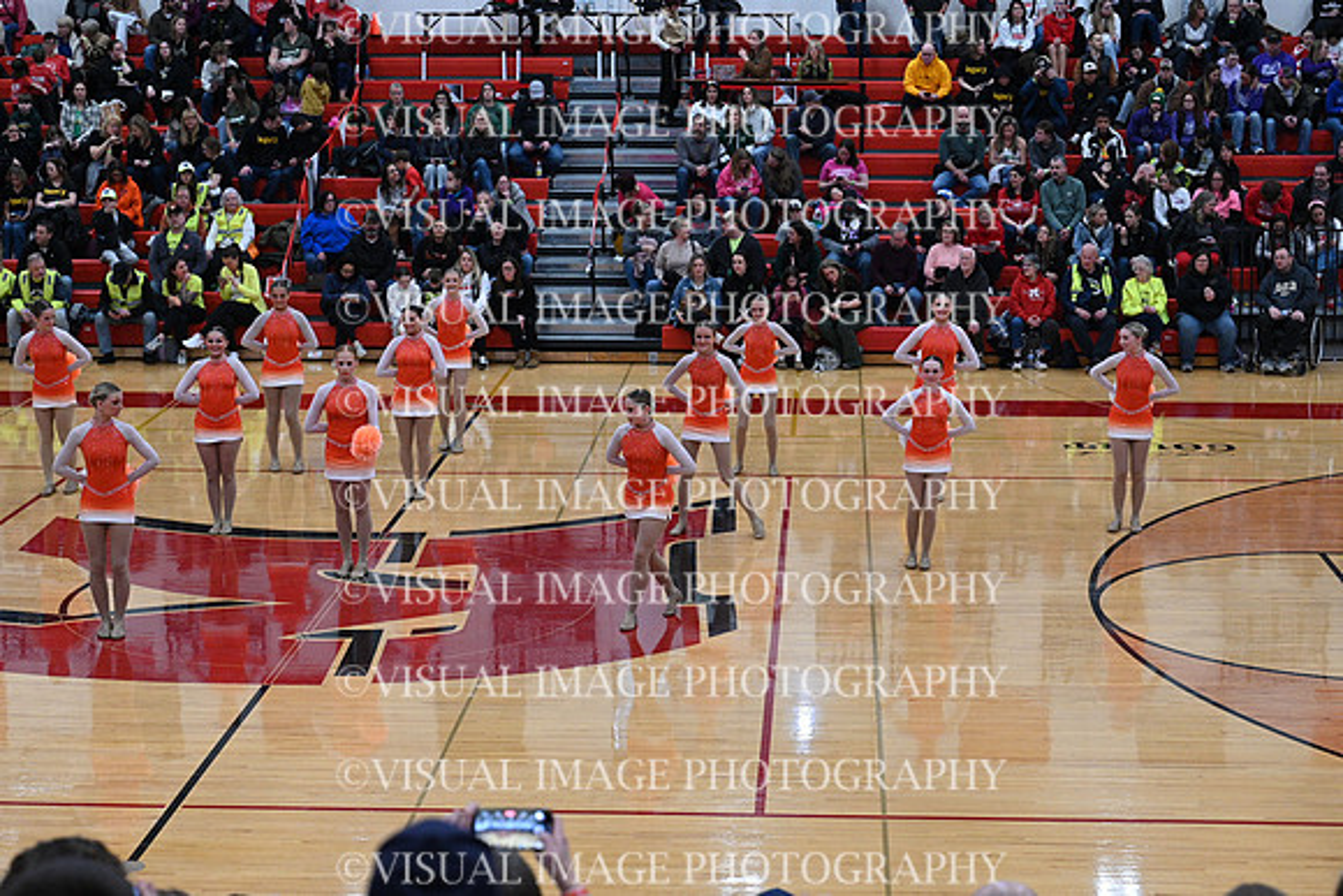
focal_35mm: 70
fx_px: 2612
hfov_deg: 28.8
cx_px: 672
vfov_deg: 19.5
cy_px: 448
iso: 4000
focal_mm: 70
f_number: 4
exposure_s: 1/400
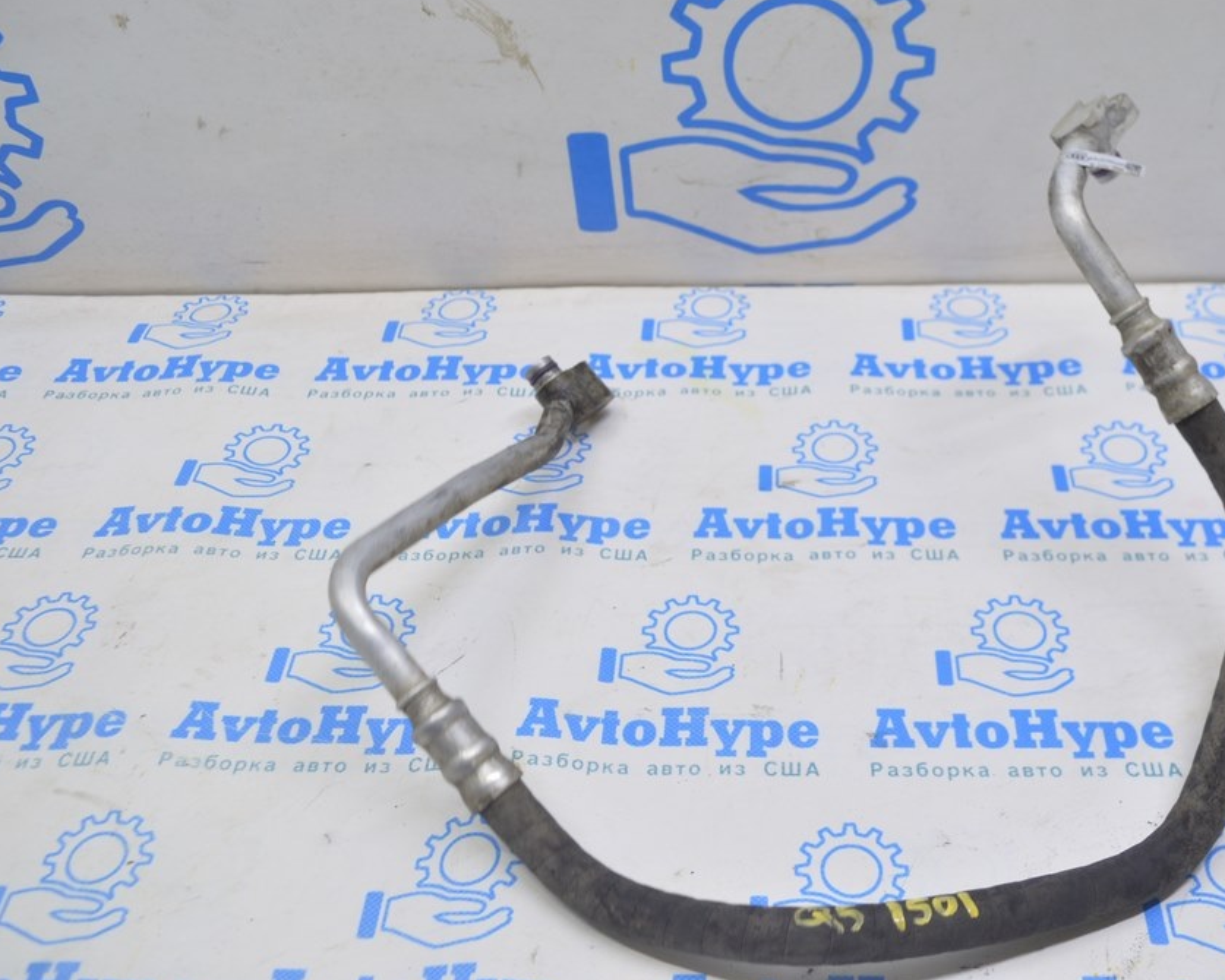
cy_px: 488
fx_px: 1435
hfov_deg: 46.0
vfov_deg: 37.7
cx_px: 724
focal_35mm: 40
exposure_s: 1/25
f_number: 5.6
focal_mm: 23
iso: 400
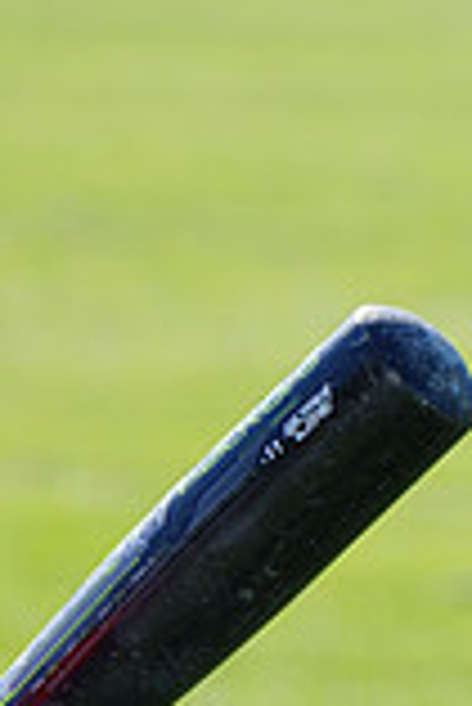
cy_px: 1187
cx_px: -155
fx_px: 14049
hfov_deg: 1.9
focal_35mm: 716
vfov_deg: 2.9
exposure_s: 1/200
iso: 200
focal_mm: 194
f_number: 10
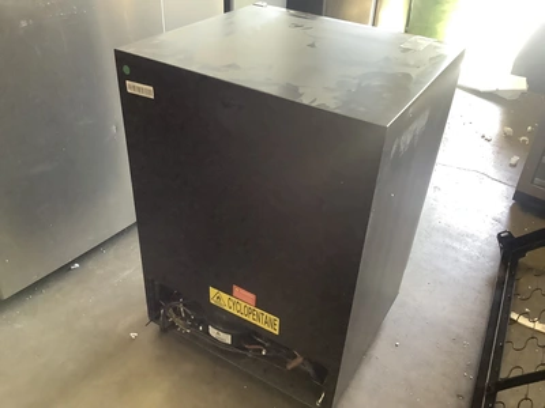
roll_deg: -2.6
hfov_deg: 58.4
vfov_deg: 45.4
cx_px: 272
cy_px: 204
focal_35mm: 31
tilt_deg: -34.8
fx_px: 488
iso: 250
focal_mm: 3.3
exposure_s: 1/60
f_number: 2.4
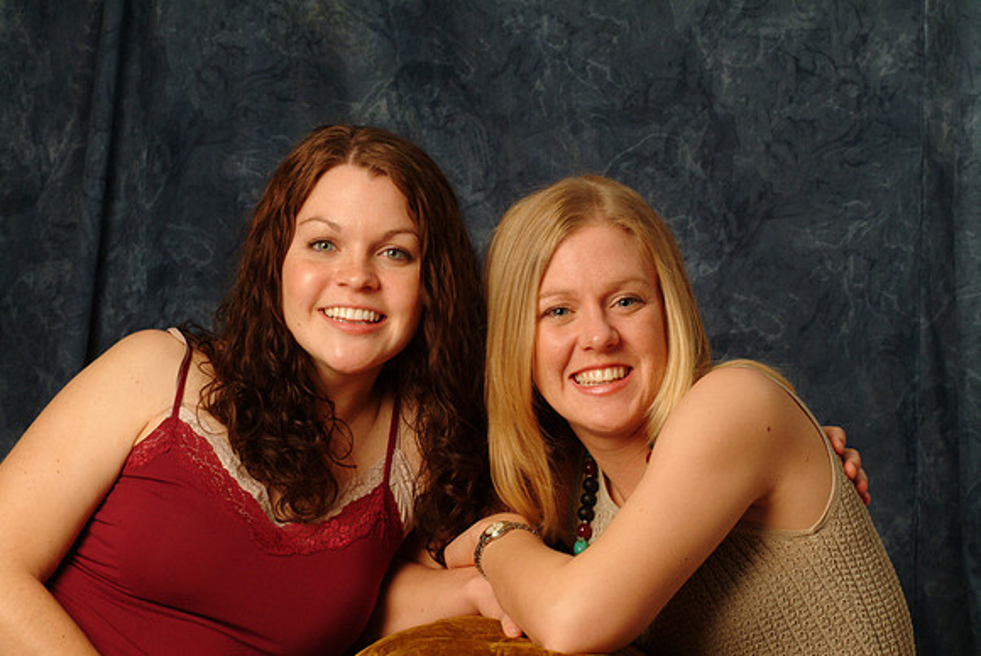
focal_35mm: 118
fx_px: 3232
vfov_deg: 11.6
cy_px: 328
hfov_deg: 17.3
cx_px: 490
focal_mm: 79
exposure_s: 1/125
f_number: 13
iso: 400
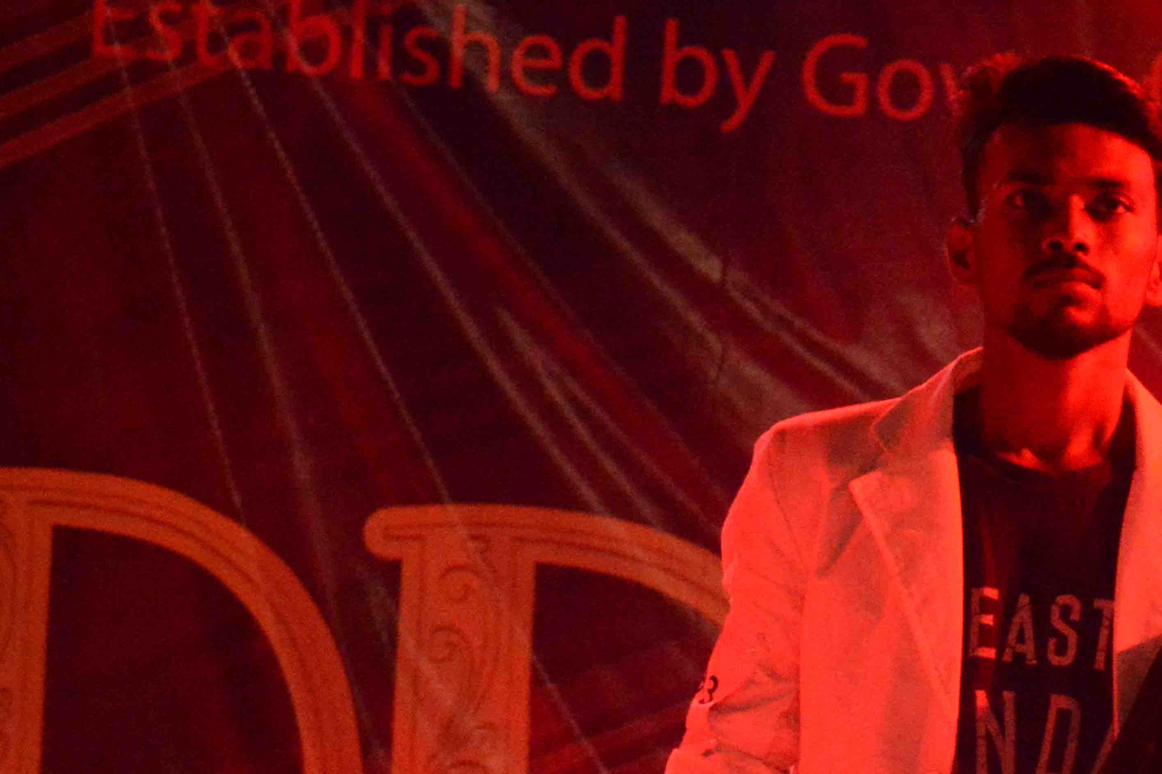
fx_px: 11844
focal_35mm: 367
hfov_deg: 5.6
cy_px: 434
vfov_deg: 3.7
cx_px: 1004
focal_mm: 116
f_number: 4.8
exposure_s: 1/400
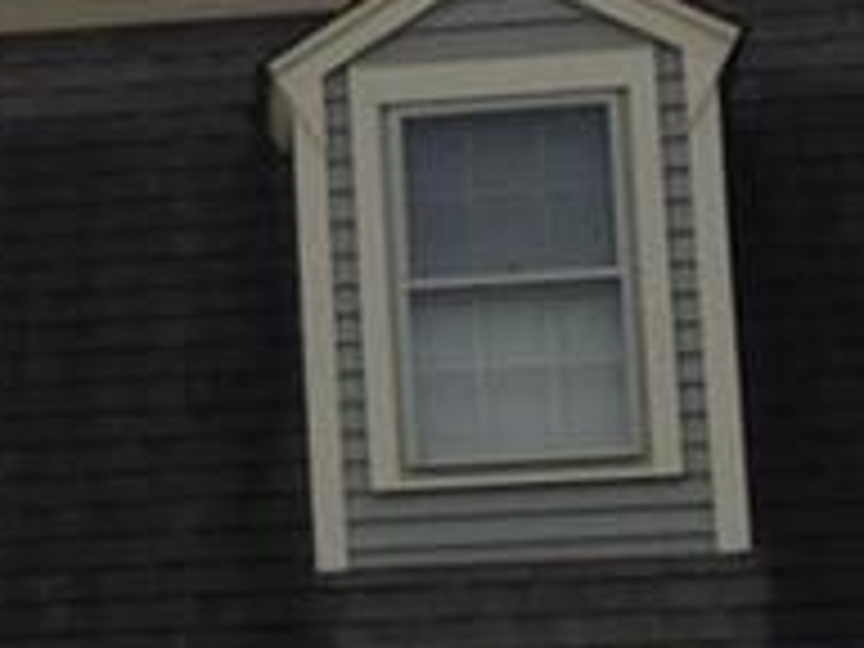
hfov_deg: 10.9
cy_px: 567
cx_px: -320
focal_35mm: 176
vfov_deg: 8.4
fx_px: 4393
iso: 25
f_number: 2.4
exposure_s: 1/752
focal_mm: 3.3
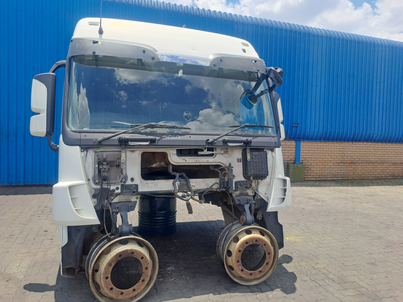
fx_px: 291
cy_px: 151
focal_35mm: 25
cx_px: 202
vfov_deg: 54.9
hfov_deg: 69.4
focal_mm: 4.65
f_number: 1.8
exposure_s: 1/1006
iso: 32
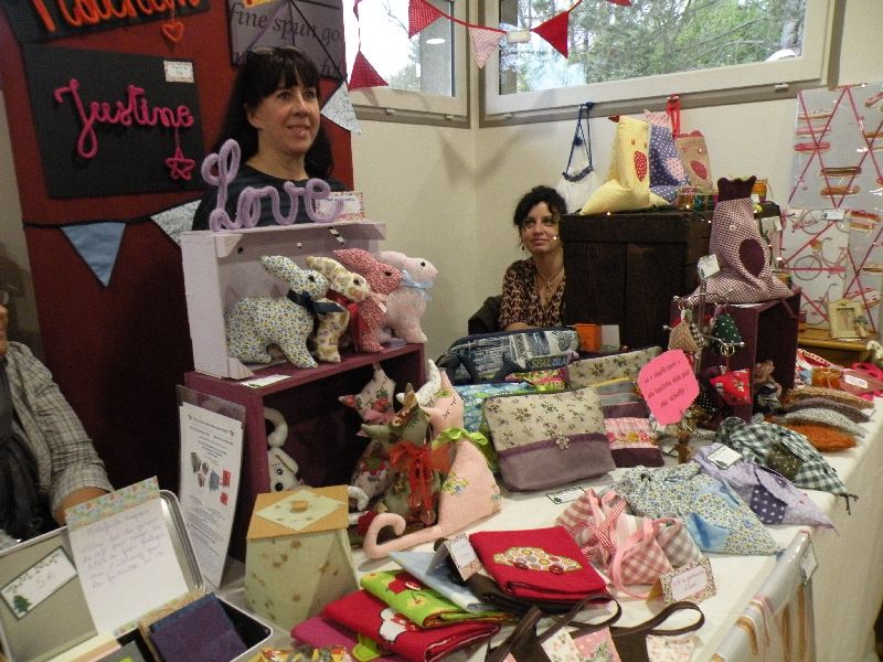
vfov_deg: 51.4
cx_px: 442
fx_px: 689
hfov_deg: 65.3
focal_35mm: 27
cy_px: 331
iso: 400
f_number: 2.8
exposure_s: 1/60
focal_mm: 4.7
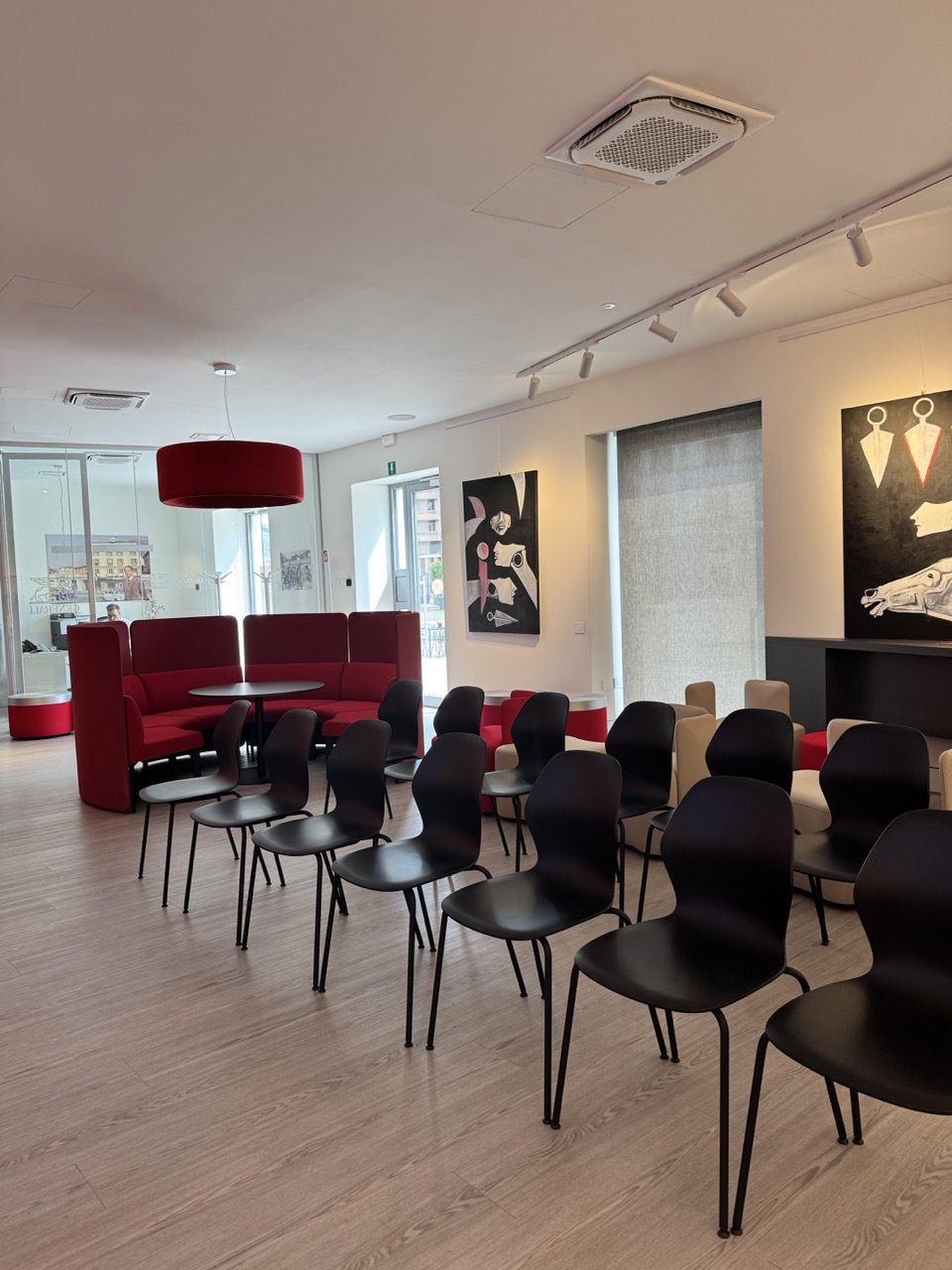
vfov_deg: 71.6
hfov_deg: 56.8
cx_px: 476
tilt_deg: -3.4
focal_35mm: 24
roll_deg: +2.0
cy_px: 635
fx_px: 880
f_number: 1.78
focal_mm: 6.76
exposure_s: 1/118
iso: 100
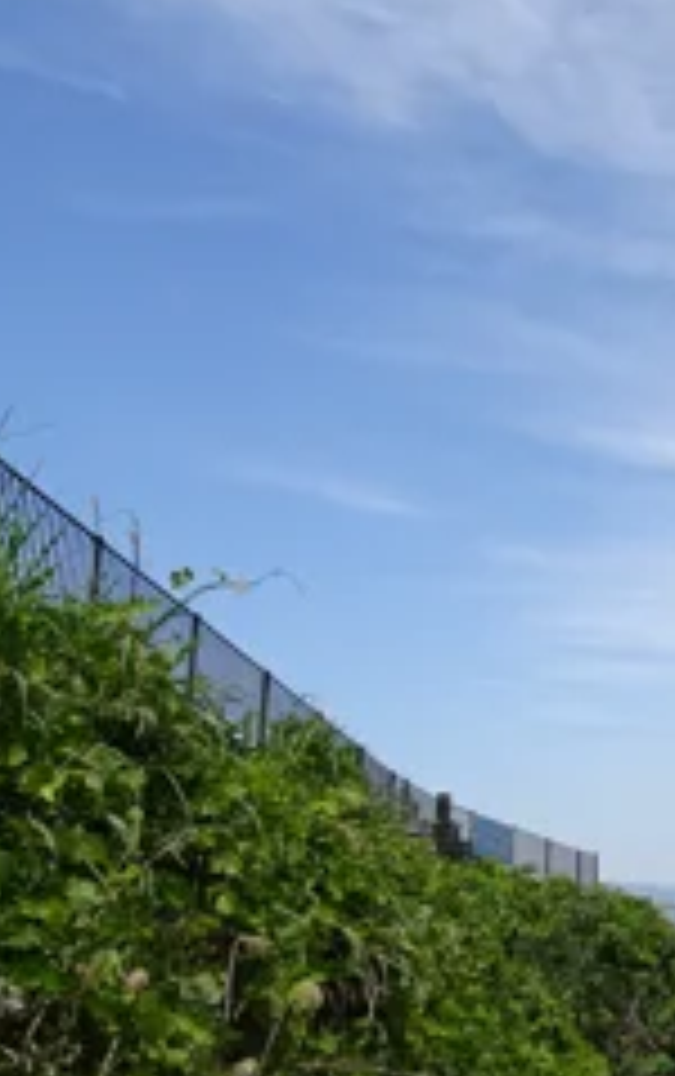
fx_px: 1497
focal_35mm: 51
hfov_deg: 23.0
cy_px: 549
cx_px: 837
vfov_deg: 39.5
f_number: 3.5
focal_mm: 4.1
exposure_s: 1/1000
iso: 80
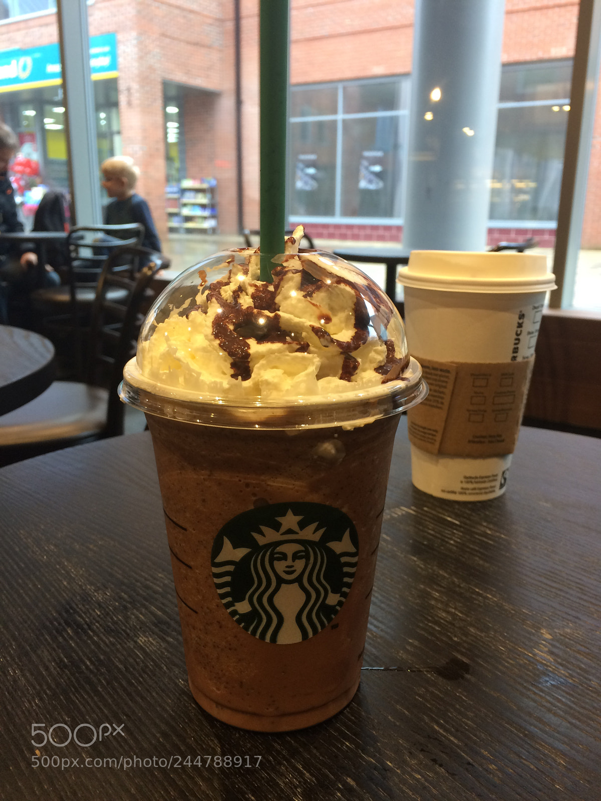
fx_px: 671
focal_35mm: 29
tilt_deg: -17.9
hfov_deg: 48.2
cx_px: 300
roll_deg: -0.5
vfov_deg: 61.7
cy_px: 400
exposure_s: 1/33
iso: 100
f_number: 2.2
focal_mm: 4.15
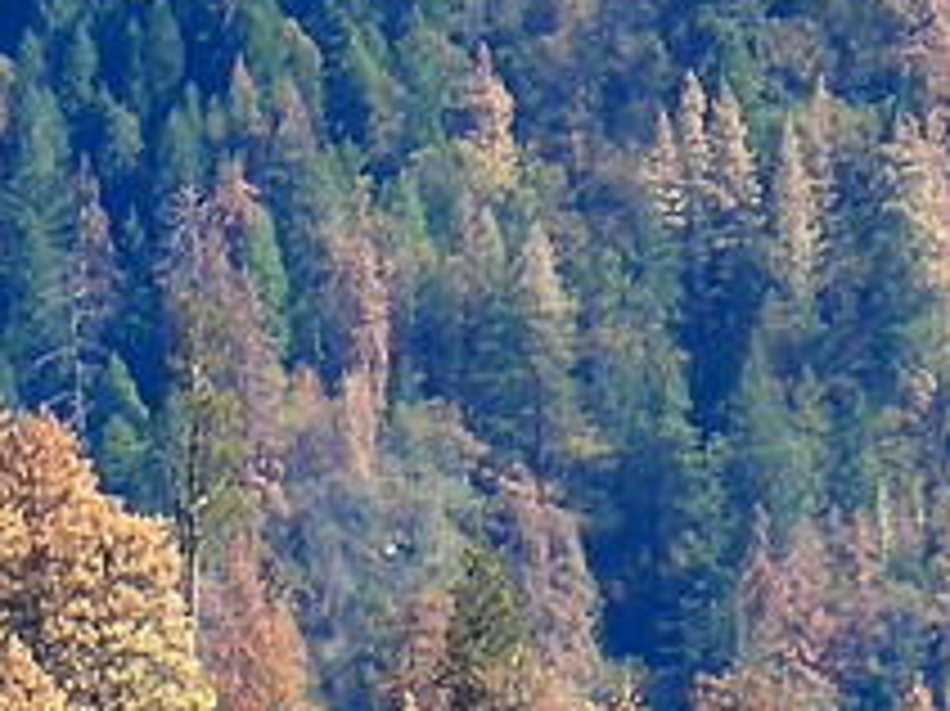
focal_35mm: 1584
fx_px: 43447
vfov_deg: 0.9
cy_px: 1683
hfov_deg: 1.3
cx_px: 554
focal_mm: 42.8
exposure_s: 1/125
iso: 80
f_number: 5.9
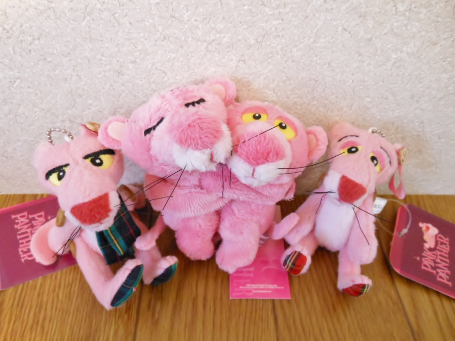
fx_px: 329
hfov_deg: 69.4
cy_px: 170
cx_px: 228
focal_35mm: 25
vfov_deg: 54.9
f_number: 3.2
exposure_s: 1/20
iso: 400
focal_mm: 4.5
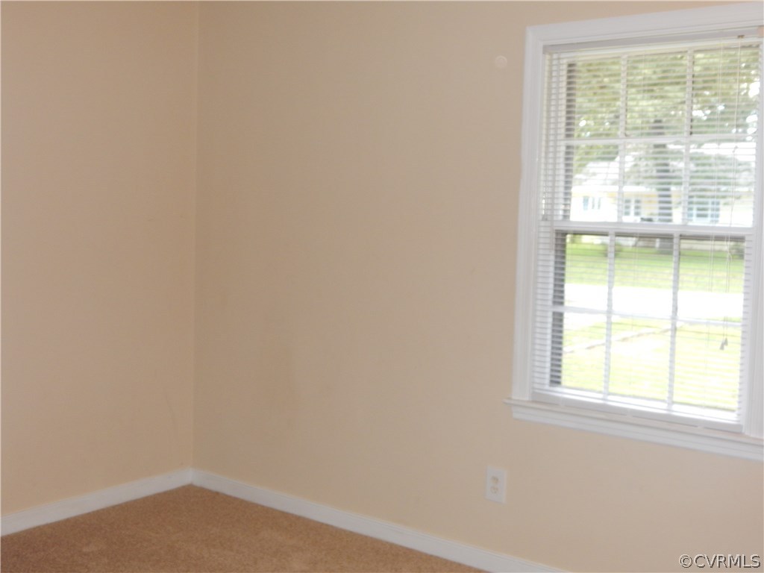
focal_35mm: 43
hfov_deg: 43.9
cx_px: 382
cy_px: 286
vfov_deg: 33.6
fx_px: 949
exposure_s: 1/30
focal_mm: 7.7
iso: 200
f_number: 3.6
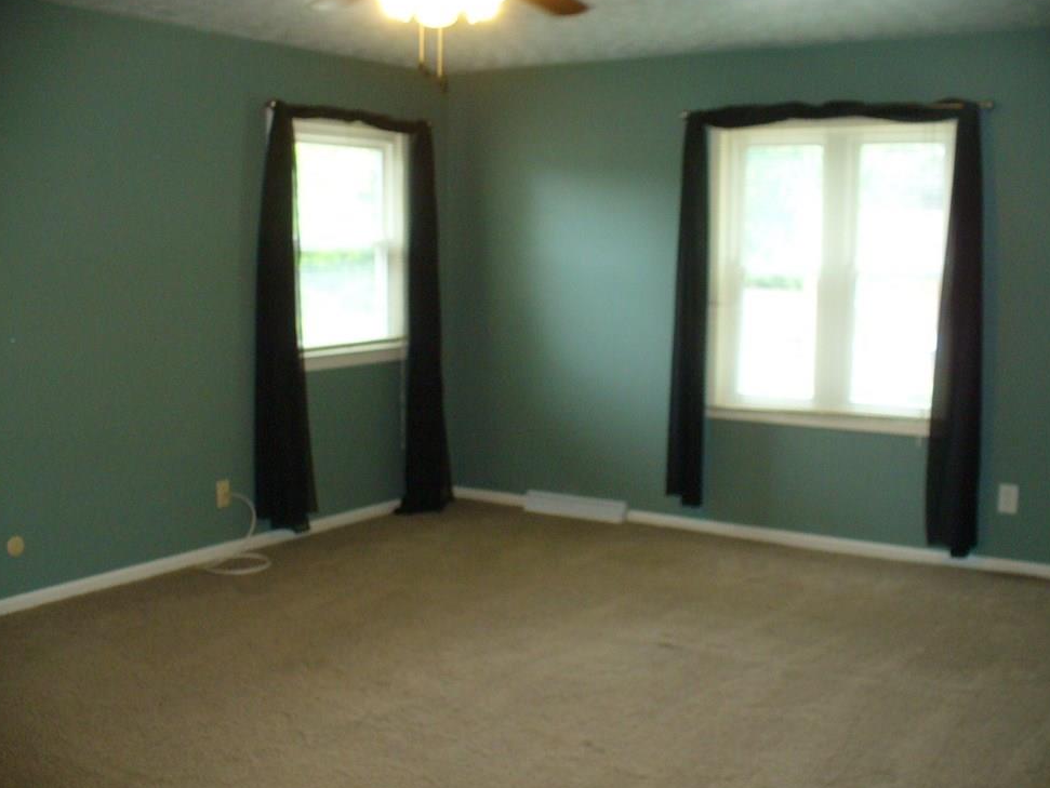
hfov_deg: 47.8
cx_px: 544
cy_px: 403
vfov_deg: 36.8
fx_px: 1183
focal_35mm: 39
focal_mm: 6.1
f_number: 2.8
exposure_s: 1/60
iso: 300
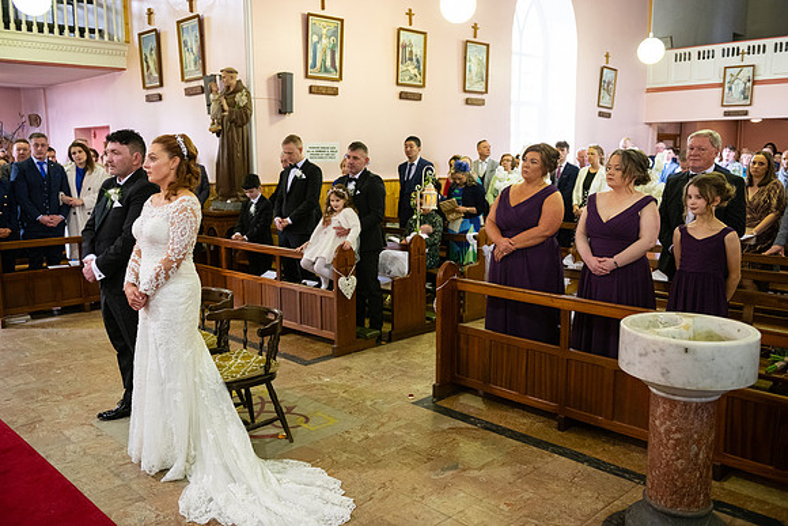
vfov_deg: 41.1
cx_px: 394
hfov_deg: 58.7
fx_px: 701
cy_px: 263
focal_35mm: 32
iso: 1250
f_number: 3.5
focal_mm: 32
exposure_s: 1/160
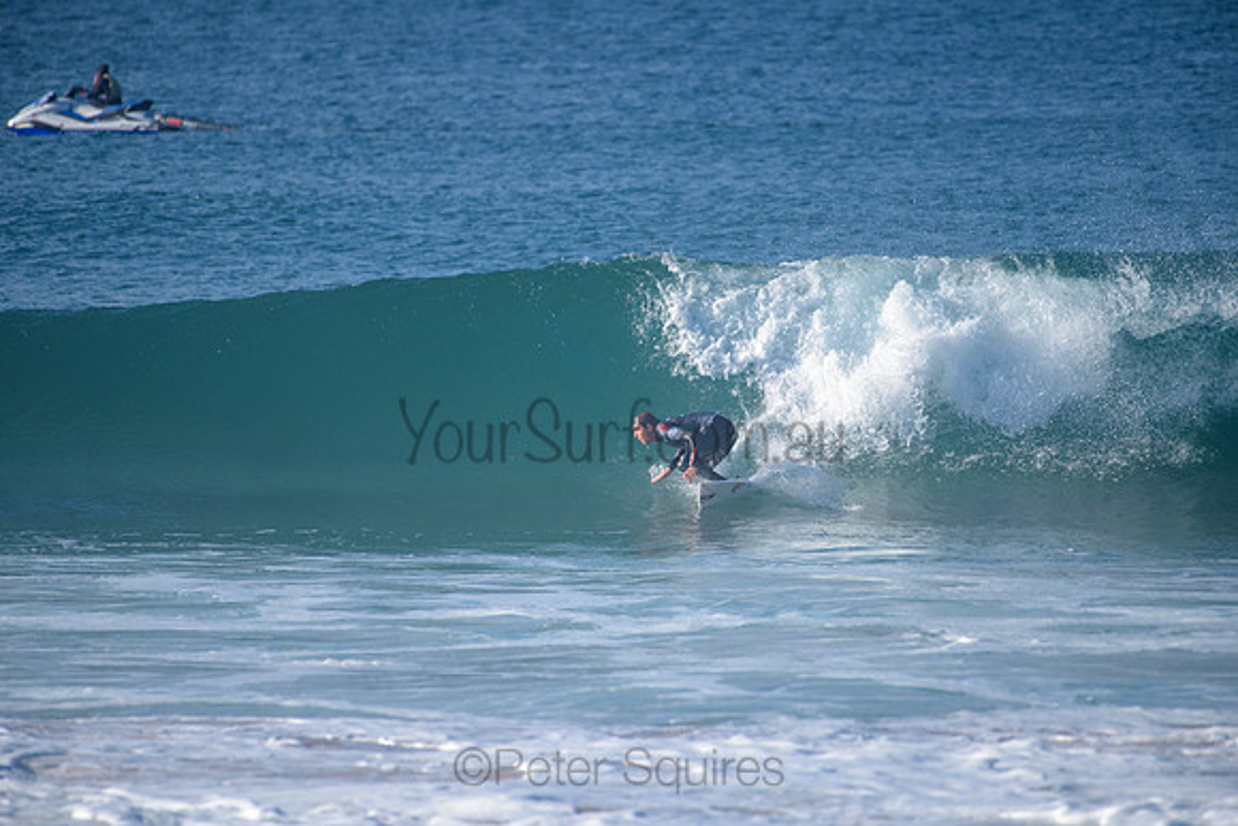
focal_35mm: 515
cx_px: 619
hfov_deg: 4.0
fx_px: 17708
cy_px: 413
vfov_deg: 2.7
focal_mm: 500
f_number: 5.6
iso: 280
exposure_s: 1/2000
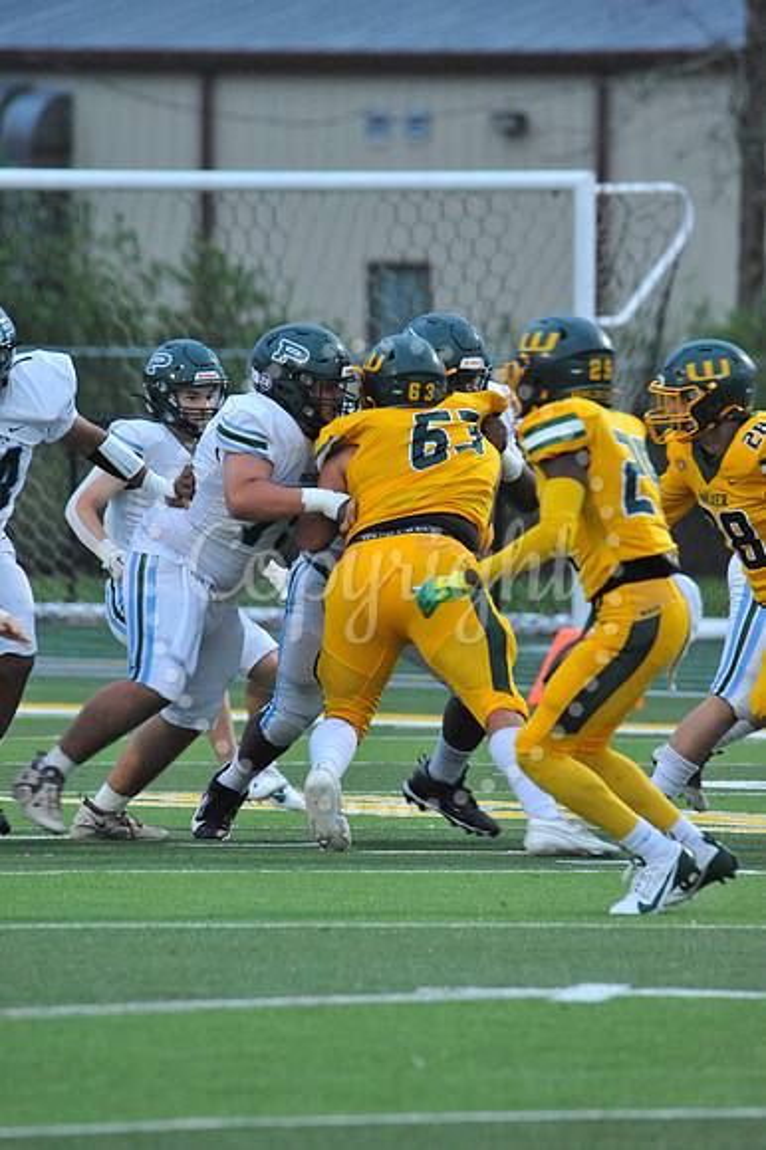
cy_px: 575
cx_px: 383
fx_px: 19171
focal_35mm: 600
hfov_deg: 2.3
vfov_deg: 3.4
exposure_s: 1/200
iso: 6400
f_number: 11
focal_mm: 600
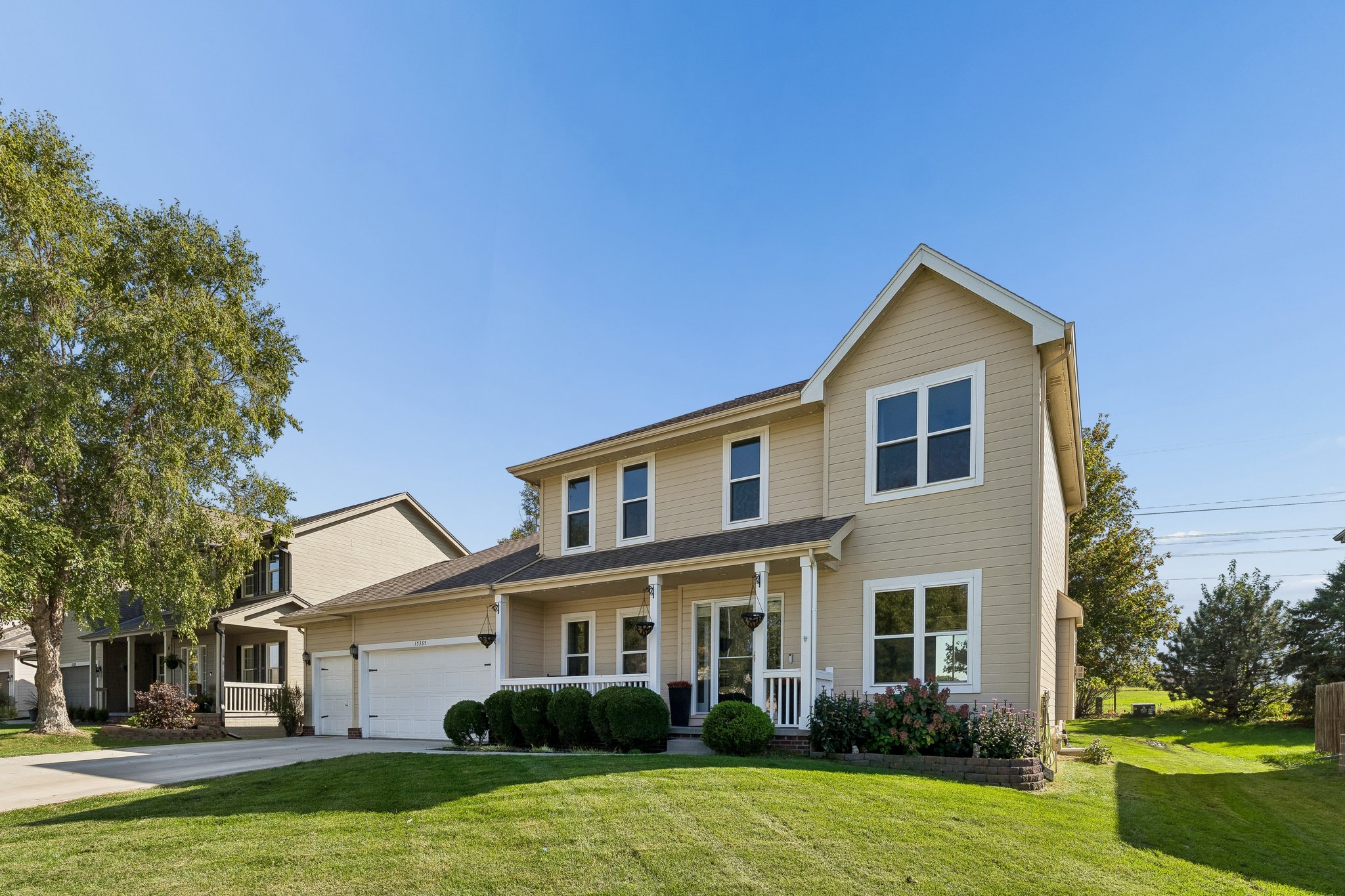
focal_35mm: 16
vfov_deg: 73.7
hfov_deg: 96.7
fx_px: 598
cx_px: 672
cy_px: 448
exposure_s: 1/500
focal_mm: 16
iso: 200
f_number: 8
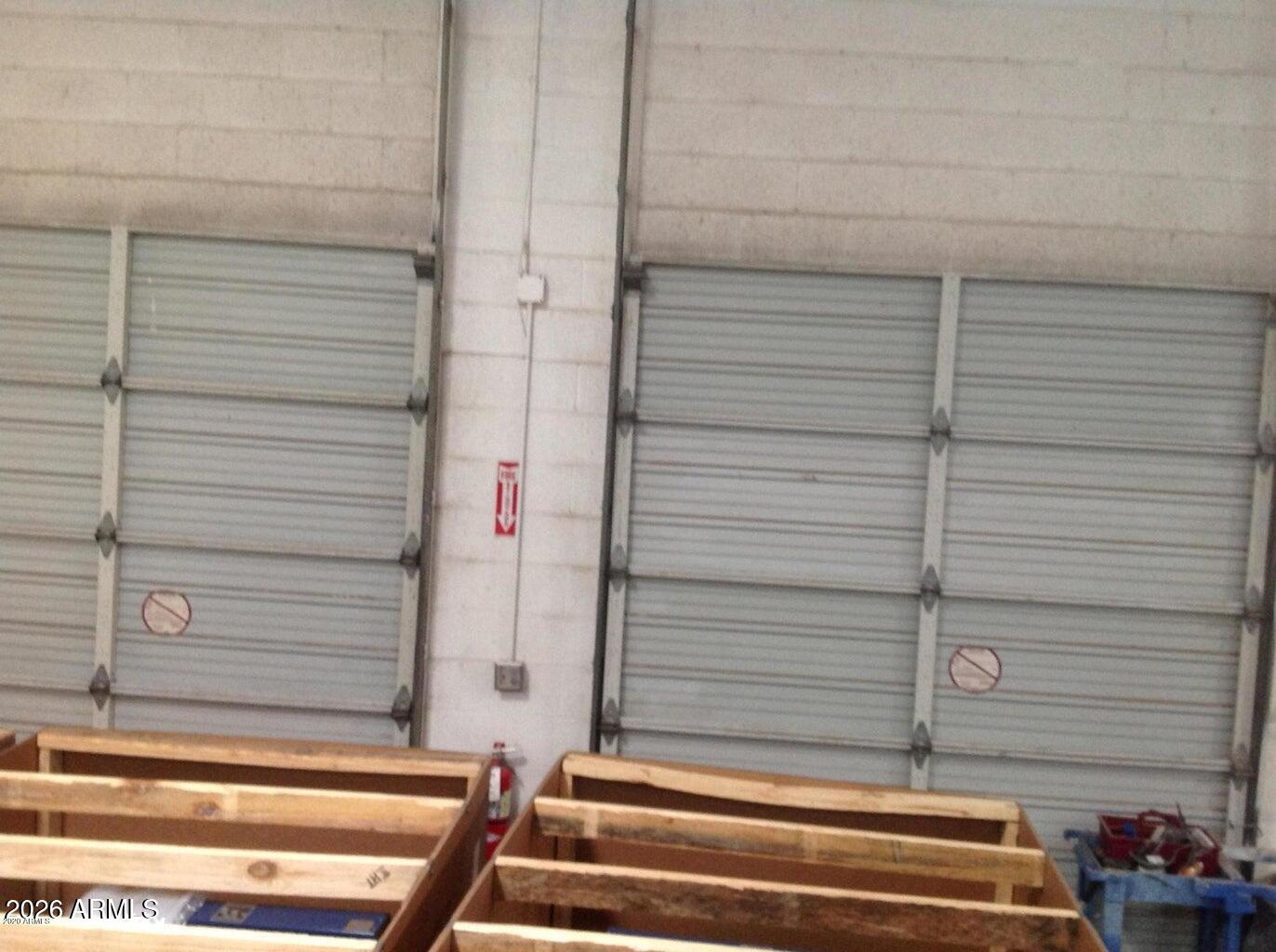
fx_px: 1288
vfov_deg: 40.6
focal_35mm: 35
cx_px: 638
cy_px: 476
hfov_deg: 52.7
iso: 200
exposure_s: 1/15
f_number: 2.4
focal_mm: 4.28
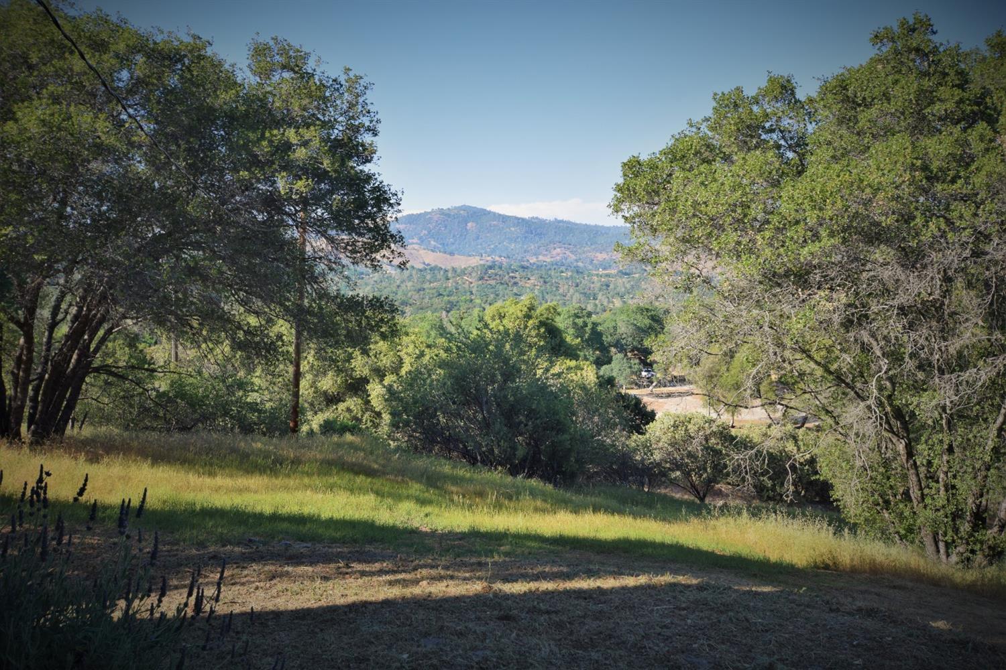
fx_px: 1006
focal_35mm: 36
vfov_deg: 36.9
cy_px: 335
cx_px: 503
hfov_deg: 53.1
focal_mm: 24
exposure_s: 1/250
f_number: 8
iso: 280
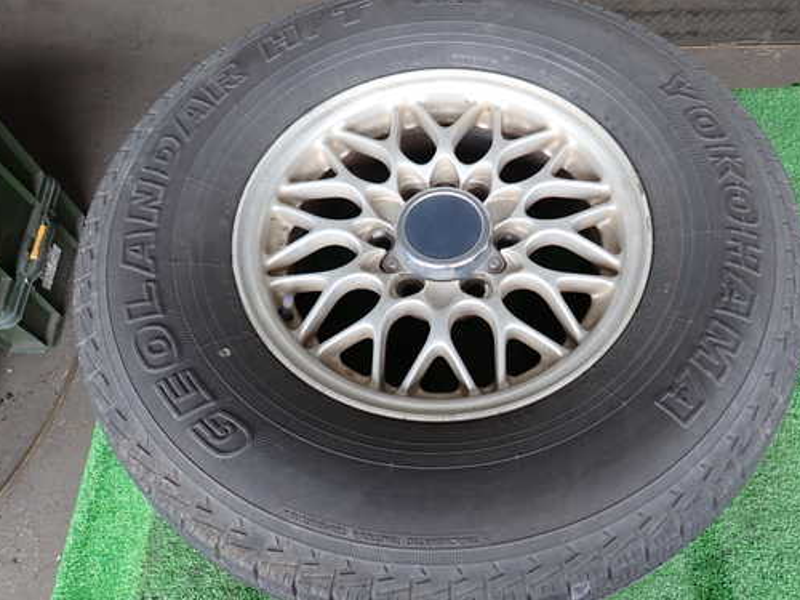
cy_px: 282
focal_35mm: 30
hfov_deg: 59.6
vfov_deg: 46.8
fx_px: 693
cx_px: 469
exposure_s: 1/100
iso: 100
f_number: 2
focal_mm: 4.5
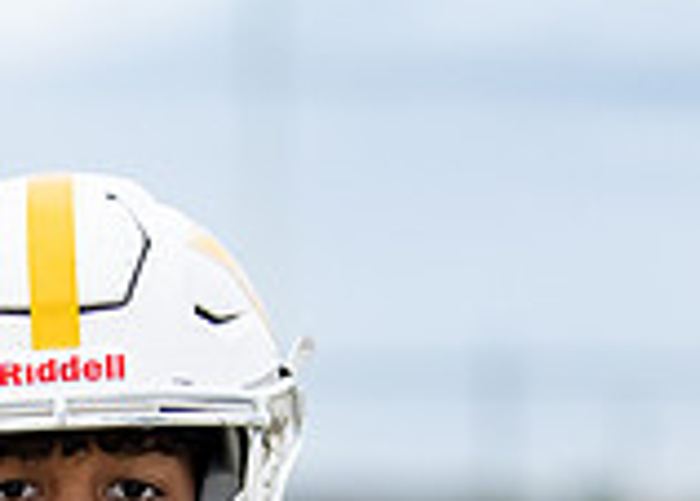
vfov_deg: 6.4
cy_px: 842
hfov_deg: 9.1
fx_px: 4376
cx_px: 147
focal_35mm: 220
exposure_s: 1/2000
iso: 320
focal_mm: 50
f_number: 1.2
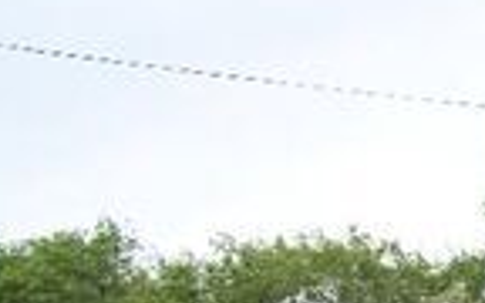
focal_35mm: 112
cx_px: 664
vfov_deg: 11.4
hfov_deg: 17.3
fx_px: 1480
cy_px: 404
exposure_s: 1/400
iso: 64
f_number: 2.8
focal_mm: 6.3
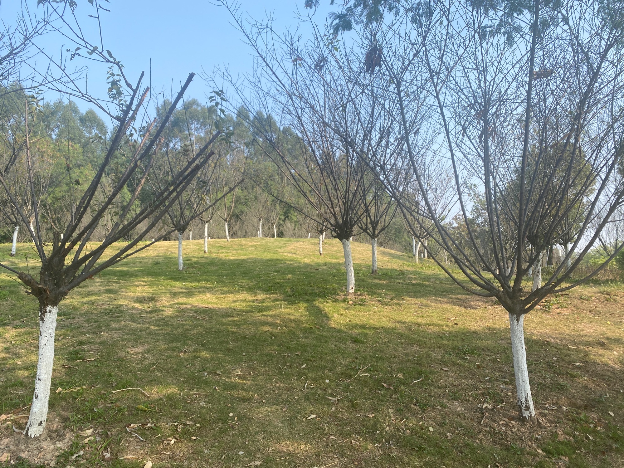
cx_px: 312
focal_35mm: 26
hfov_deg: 67.3
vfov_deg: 53.1
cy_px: 234
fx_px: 469
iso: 32
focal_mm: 4.25
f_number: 1.8
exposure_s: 1/1193
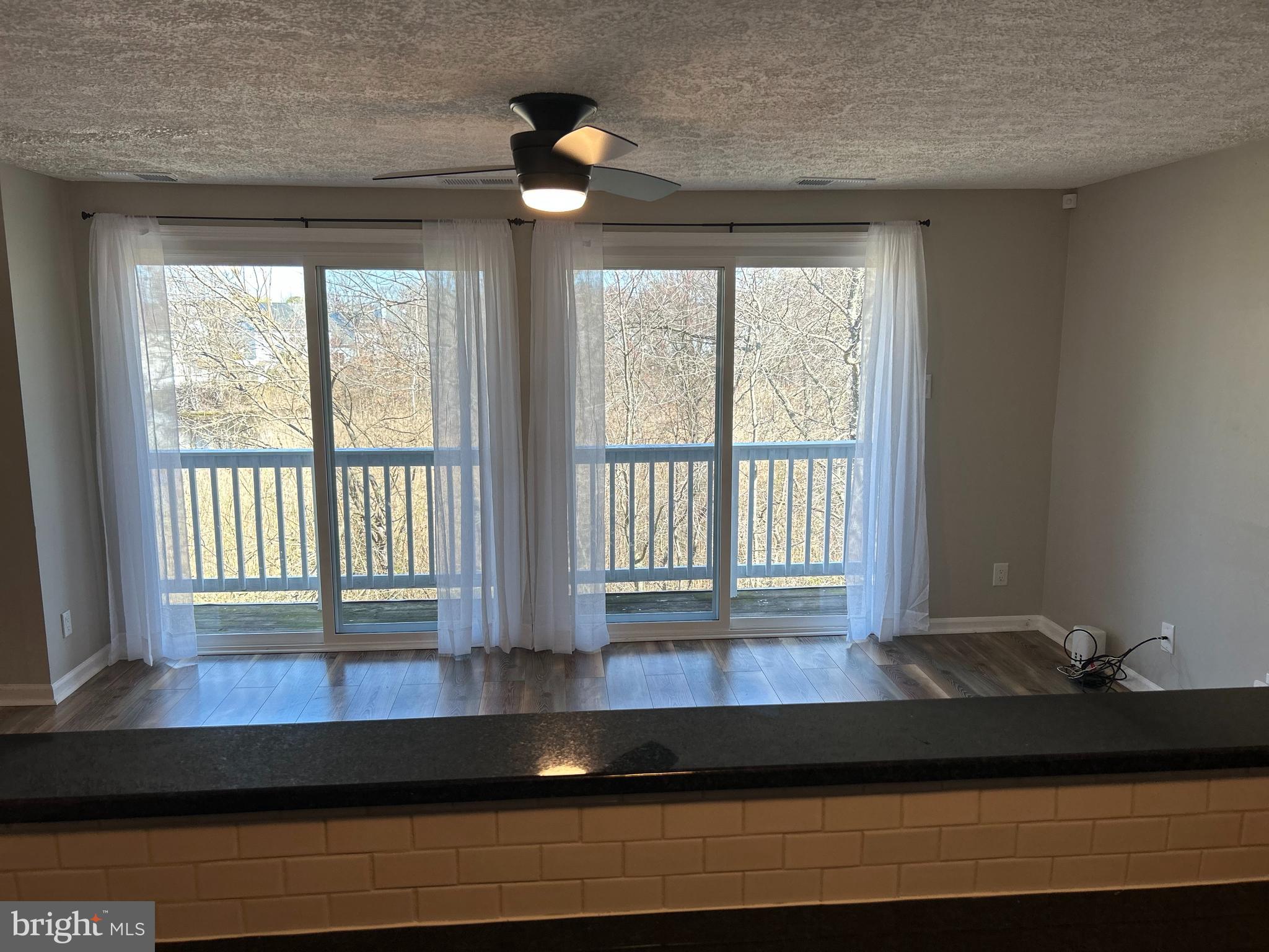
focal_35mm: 26
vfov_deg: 53.1
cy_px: 476
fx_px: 953
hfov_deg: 67.3
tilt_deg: -8.9
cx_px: 634
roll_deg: +0.2
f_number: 1.5
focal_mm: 5.7
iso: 40
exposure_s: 1/214
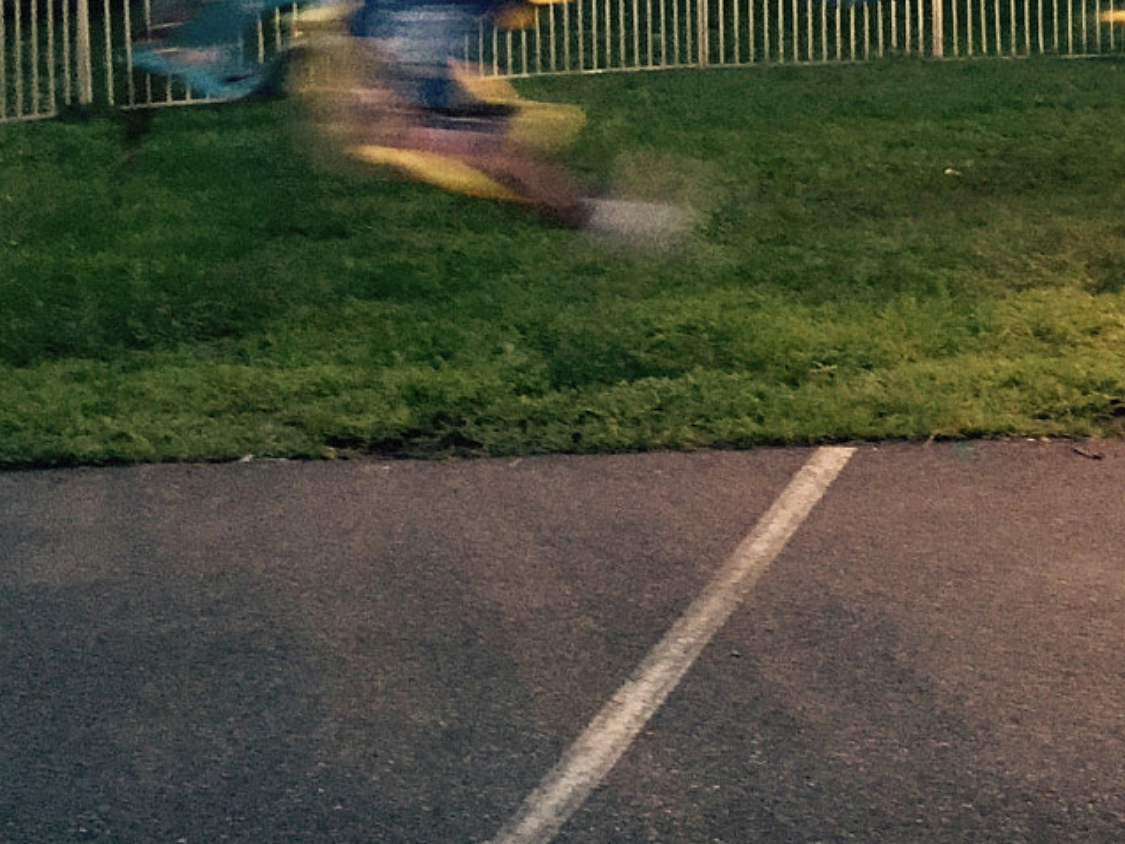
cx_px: 969
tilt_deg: -1.7
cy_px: 5
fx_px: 2372
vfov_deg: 19.6
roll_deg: -0.8
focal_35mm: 73
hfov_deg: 26.0
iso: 400
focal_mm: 4.15
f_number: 2.2
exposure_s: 1/15
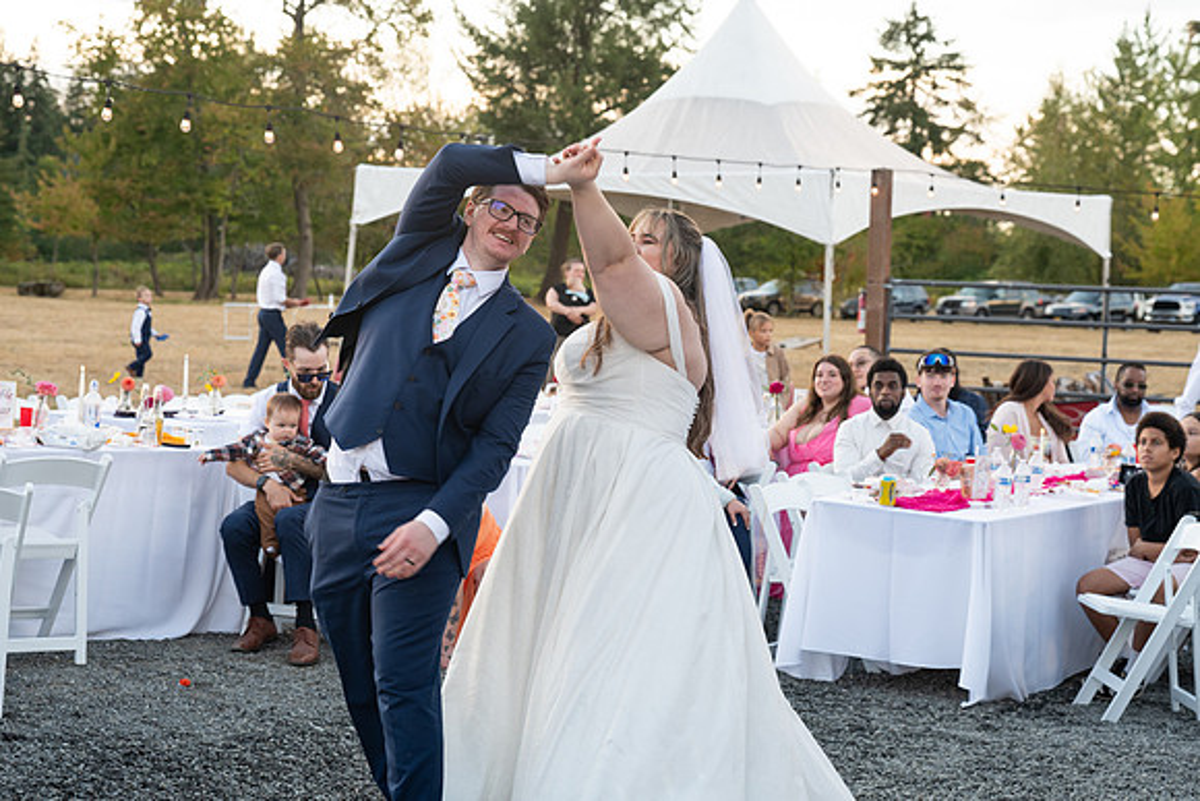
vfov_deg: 18.7
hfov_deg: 27.7
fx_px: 2434
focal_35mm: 73
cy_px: 400
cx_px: 600
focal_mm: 73
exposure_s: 1/160
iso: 800
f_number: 5.6
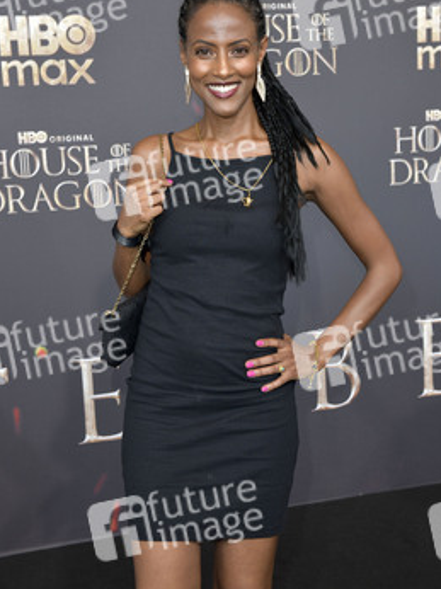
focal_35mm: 50
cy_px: 266
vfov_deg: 38.2
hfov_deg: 29.1
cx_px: 225
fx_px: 850
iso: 400
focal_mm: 45
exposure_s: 1/250
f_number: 6.3
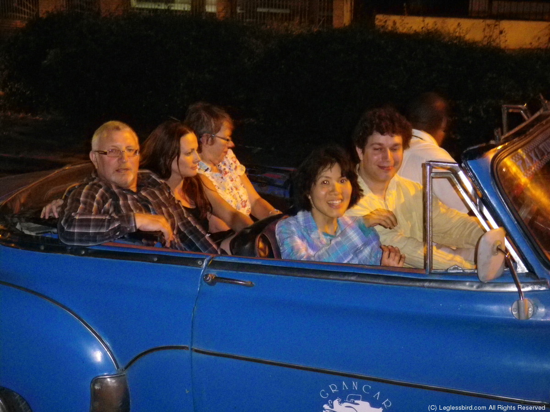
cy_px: 206
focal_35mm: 59
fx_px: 937
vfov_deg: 24.8
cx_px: 275
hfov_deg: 32.7
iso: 800
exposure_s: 1/4
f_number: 4.5
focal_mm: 10.4
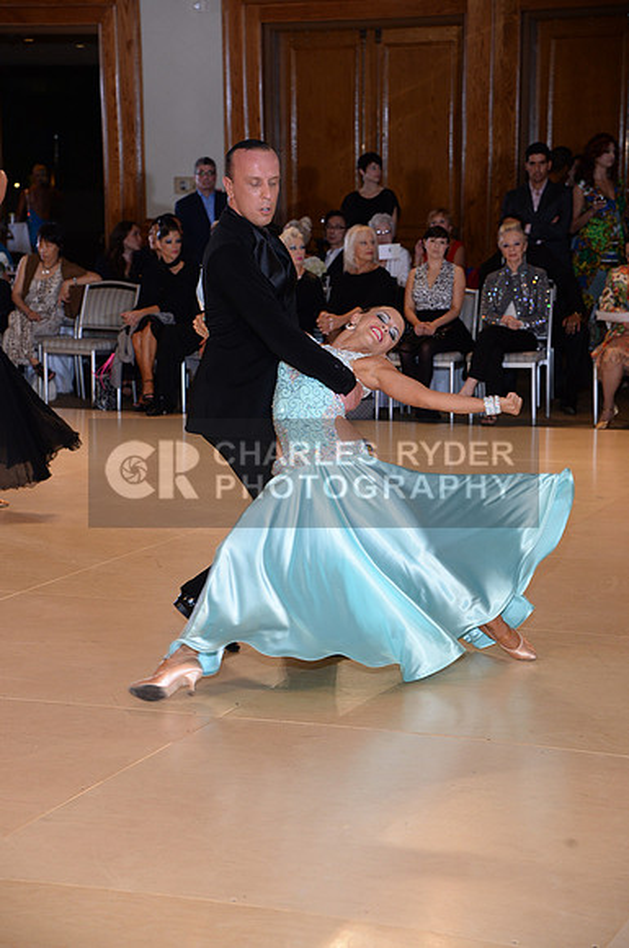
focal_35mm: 85
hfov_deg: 16.0
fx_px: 2234
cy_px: 474
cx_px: 314
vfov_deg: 23.9
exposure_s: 1/250
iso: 1250
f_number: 5.6
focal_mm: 85
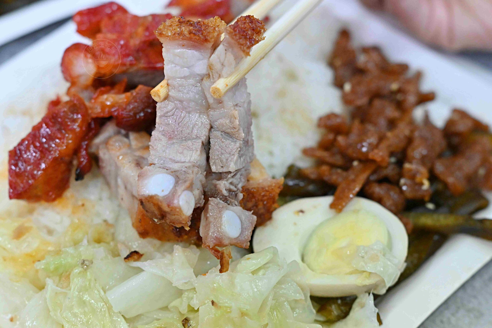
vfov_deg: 18.2
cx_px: 246
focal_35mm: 75
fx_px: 1025
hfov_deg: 27.0
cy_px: 164
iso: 1600
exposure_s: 1/200
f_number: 3.2
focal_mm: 50
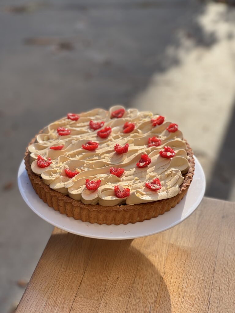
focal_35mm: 77
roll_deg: -2.6
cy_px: 156
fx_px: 697
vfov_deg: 25.3
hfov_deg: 19.1
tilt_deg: -33.1
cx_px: 118
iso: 25
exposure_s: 1/235
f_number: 2.8
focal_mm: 9
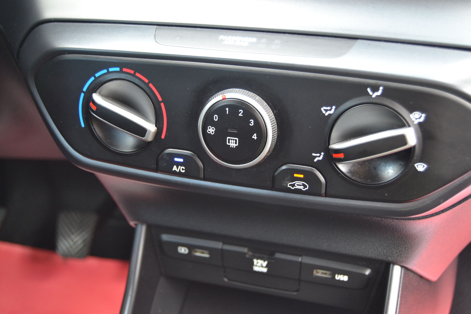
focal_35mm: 48
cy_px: 157
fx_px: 628
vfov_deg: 28.1
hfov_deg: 41.1
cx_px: 236
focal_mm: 32
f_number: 4.5
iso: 900
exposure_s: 1/60
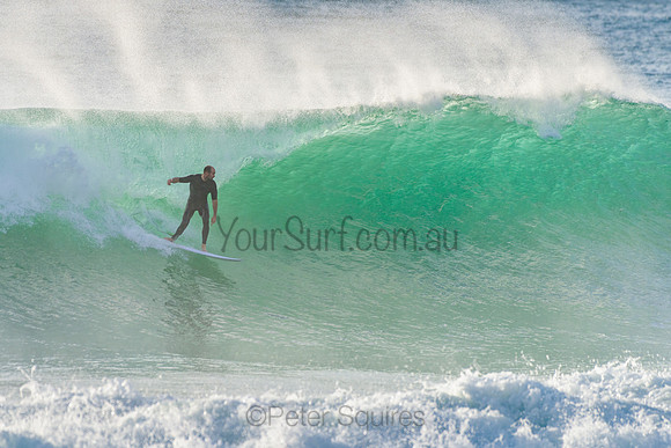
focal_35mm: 612
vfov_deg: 2.2
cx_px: 319
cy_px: 200
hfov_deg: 3.4
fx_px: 11414
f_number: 5.6
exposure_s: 1/2000
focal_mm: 500
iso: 400
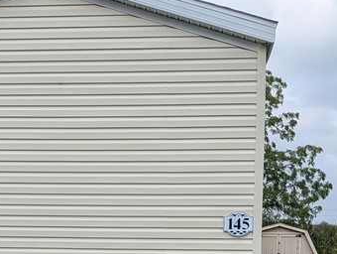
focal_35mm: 72
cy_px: 264
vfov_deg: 19.8
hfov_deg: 26.9
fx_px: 702
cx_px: 118
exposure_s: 1/1143
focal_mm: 6.9
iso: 22
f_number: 1.68
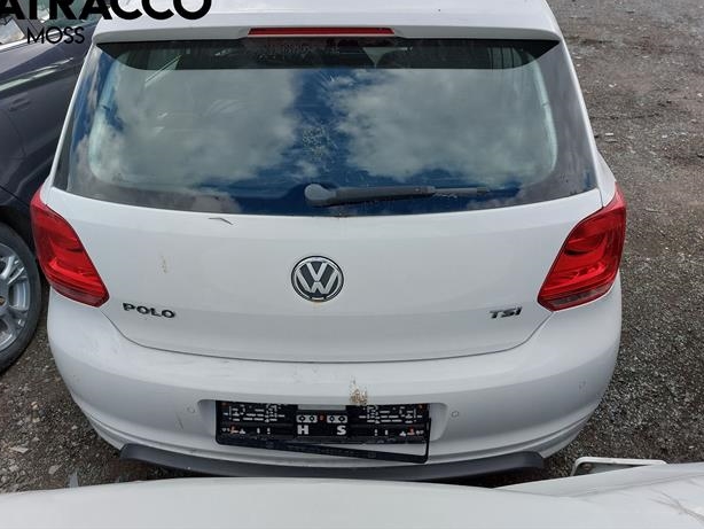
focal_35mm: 25
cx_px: 358
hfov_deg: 69.4
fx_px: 509
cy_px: 256
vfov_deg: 54.9
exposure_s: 1/323
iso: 25
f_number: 1.8
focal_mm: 5.23
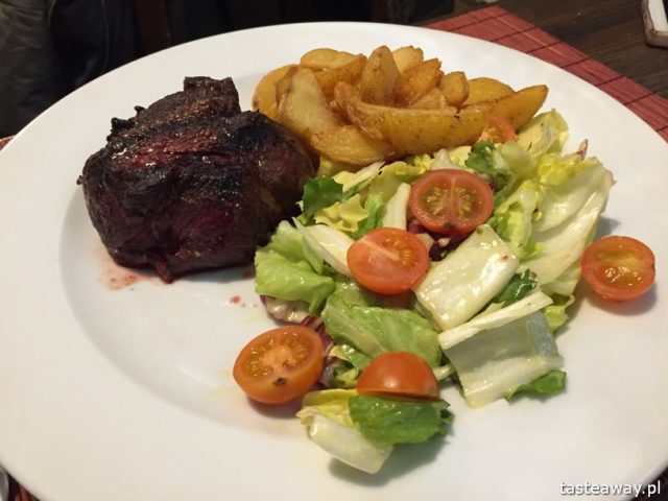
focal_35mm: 29
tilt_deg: -44.6
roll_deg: +0.4
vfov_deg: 48.2
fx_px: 560
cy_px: 250
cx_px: 334
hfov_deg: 61.7
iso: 250
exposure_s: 1/33
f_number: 2.2
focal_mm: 4.15
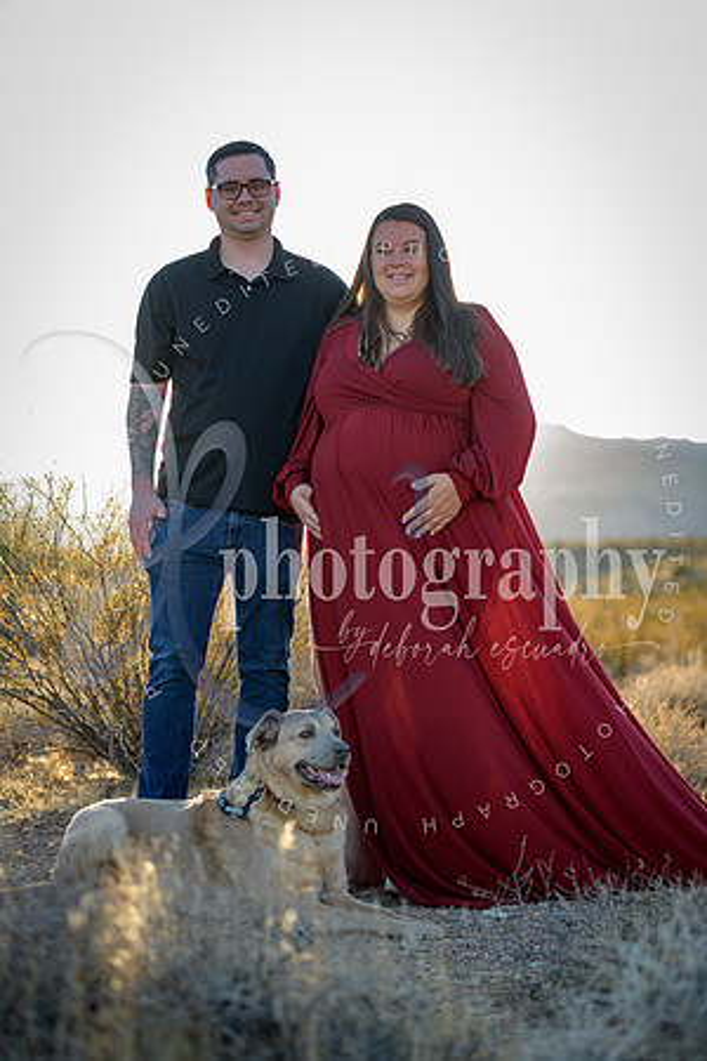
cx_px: 354
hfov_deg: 19.5
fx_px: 2062
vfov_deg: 28.8
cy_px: 530
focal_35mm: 70
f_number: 2.8
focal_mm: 70
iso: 400
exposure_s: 1/400
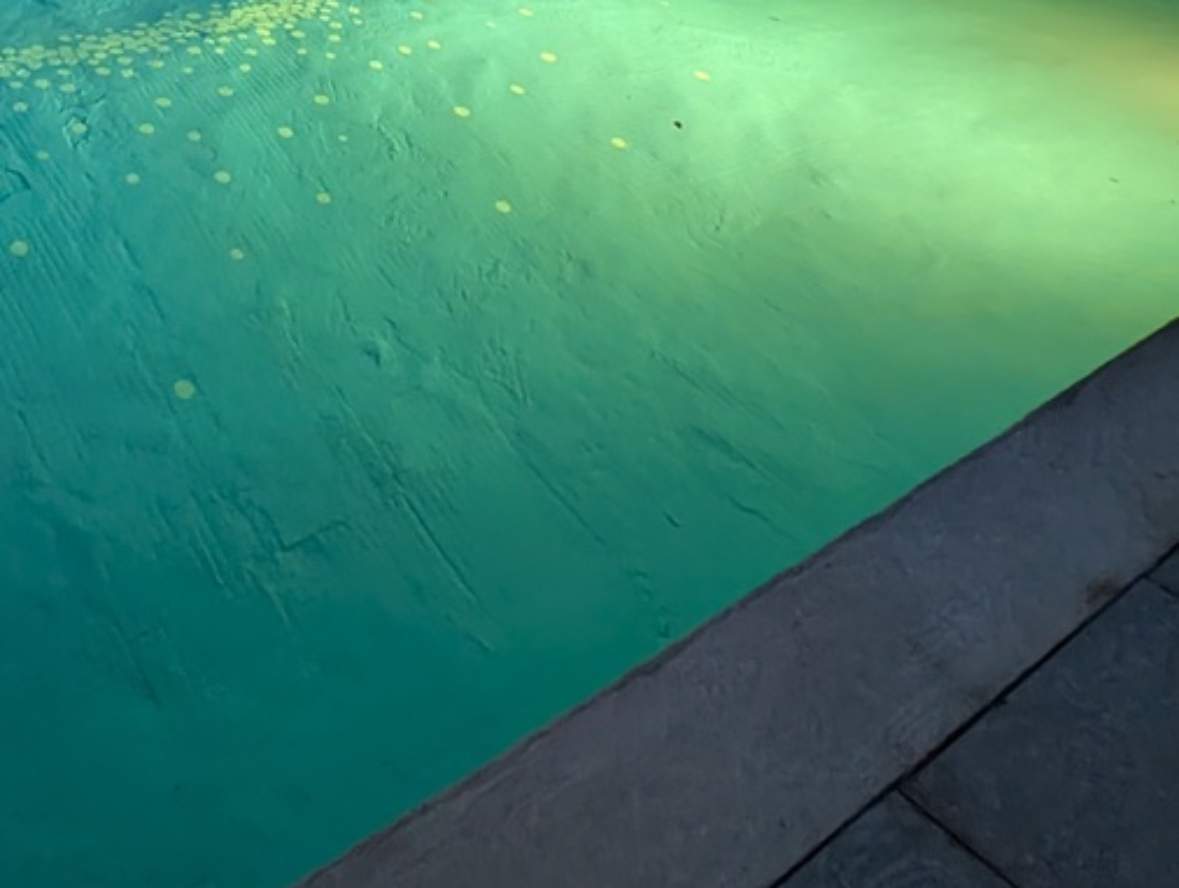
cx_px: 123
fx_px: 1160
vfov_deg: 31.6
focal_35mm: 34
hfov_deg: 48.4
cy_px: -282
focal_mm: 2.23
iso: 372
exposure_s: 1/24
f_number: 1.95
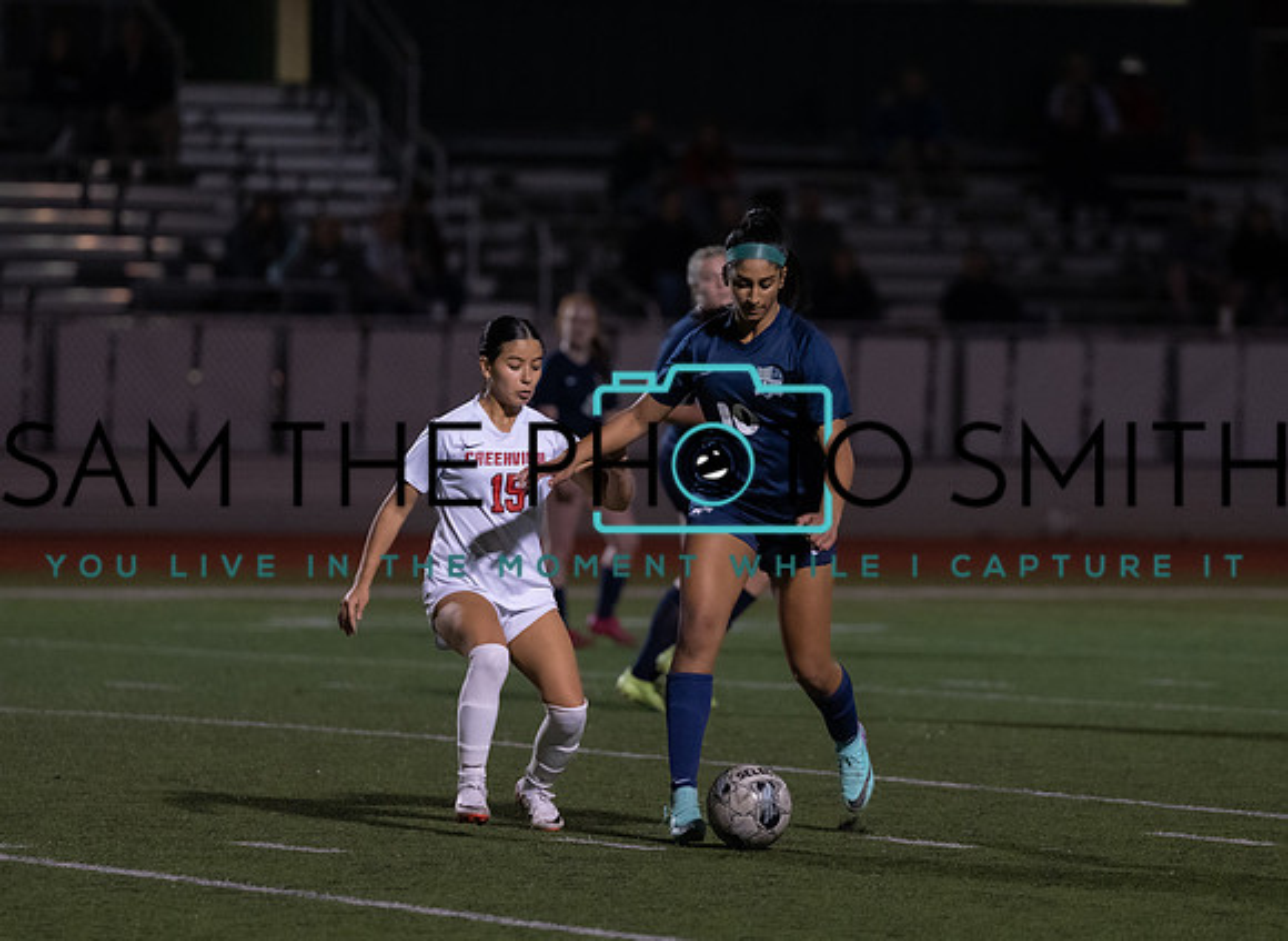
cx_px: 738
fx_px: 10972
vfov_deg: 4.9
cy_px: 382
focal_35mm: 298
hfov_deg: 6.7
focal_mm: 200
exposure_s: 1/1000
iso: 4000
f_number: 2.8
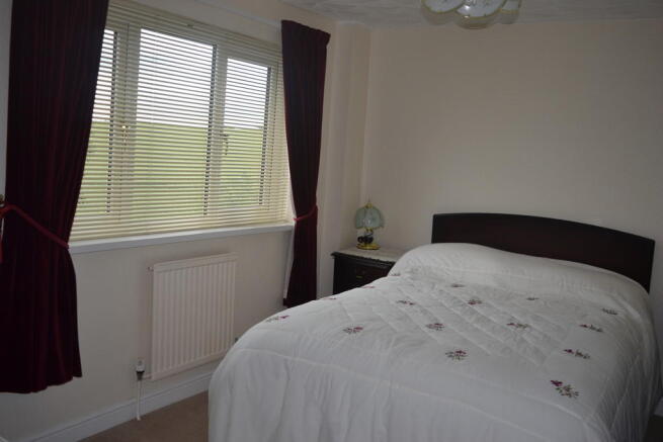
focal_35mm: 33
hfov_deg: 57.2
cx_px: 332
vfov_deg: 40.0
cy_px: 221
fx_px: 608
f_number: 4
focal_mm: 22
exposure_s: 1/125
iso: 125
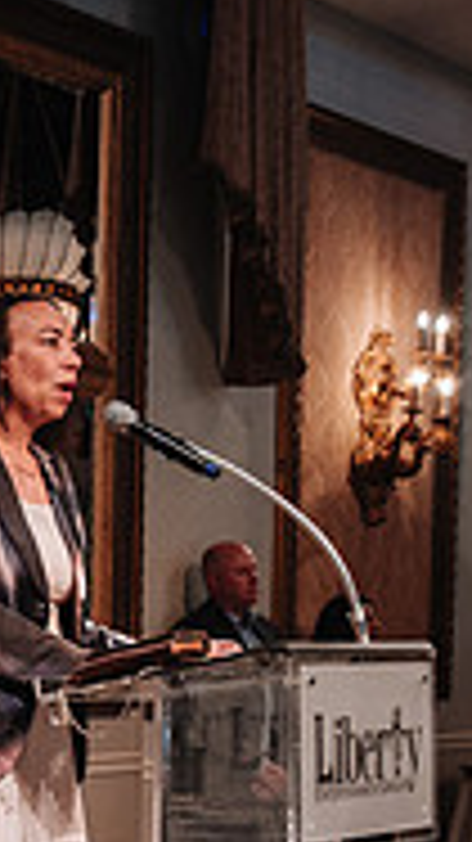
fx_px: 1738
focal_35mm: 78
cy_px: 763
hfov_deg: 13.7
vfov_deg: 26.3
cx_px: -396
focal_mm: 15.9
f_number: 5
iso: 800
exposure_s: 1/60
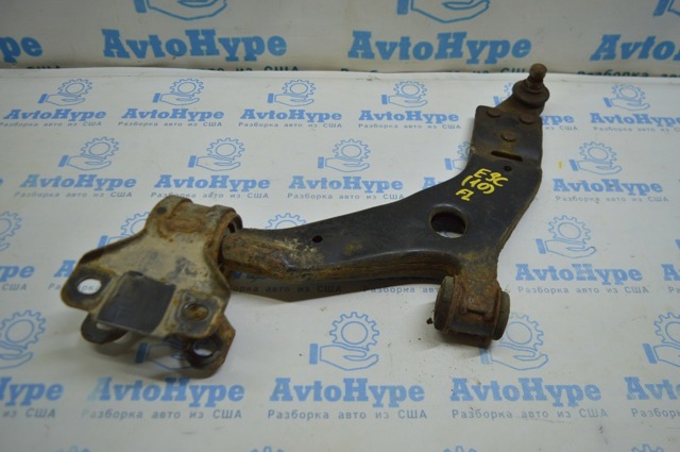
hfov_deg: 62.0
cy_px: 226
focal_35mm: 30
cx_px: 340
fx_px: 566
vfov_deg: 43.5
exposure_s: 1/125
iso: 400
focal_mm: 20
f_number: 3.5
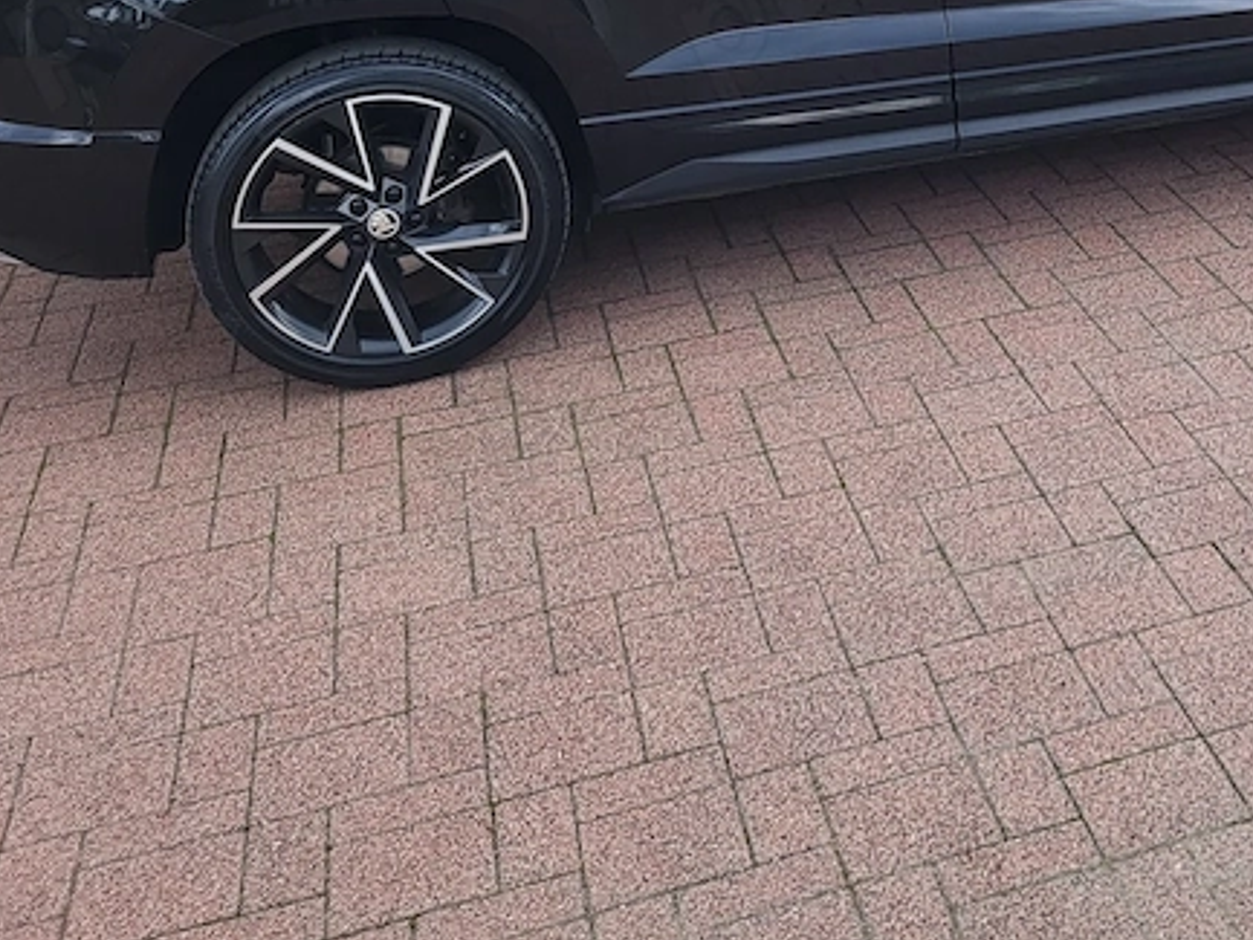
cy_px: -104
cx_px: 1322
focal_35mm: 60
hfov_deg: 29.5
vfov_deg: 22.9
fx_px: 2172
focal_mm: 5.4
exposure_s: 1/426
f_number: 1.8
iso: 40
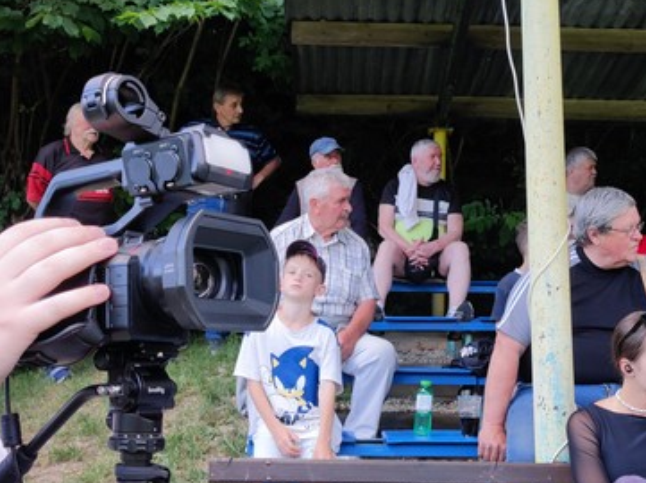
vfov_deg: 27.9
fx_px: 969
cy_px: 278
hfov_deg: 36.7
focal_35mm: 52
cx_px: 383
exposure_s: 1/100
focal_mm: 4.7
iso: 88
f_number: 1.79
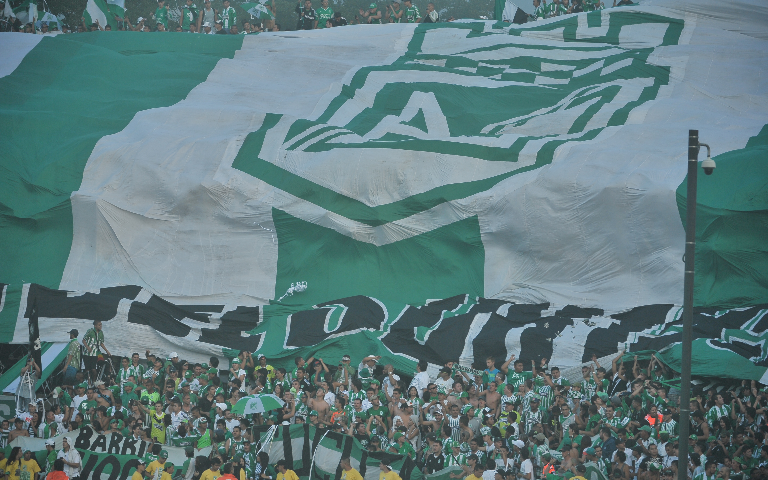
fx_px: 4270
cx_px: 384
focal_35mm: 204
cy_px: 254
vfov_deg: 6.4
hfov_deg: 10.3
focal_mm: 200
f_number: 4
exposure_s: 1/640
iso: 320
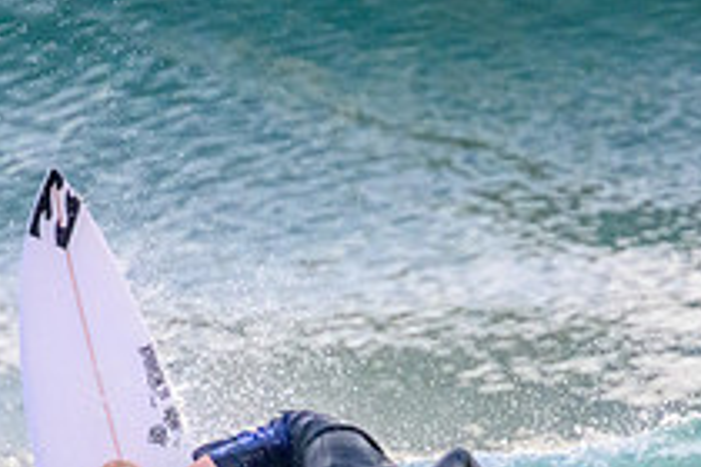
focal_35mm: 2213
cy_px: 605
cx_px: 217
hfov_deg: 0.9
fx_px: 43089
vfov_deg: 0.6
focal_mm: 800
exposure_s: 1/2000
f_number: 11
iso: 5600
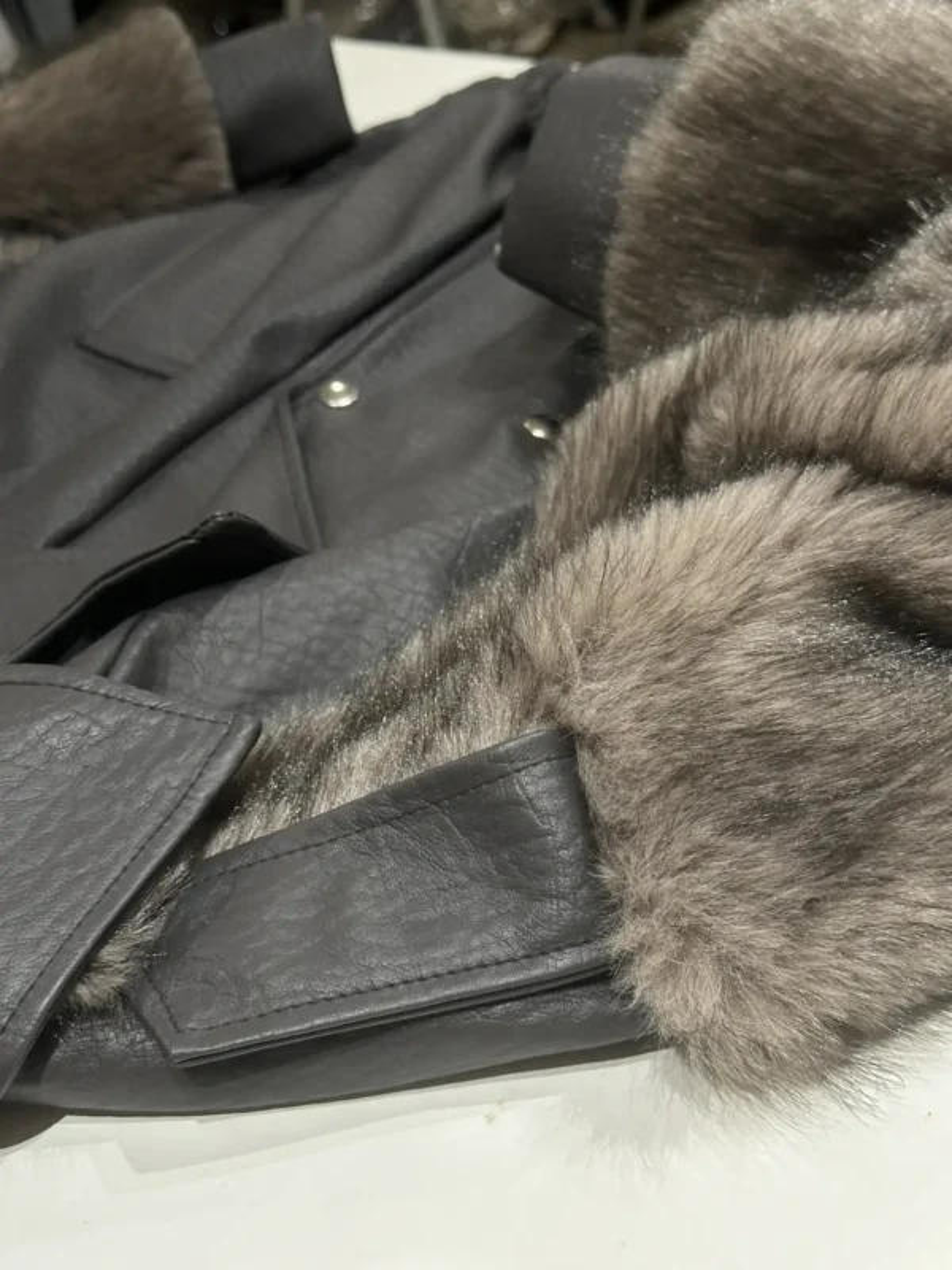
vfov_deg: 39.7
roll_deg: +10.7
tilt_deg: -33.0
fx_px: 1760
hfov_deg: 30.3
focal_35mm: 48
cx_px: 476
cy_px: 635
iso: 125
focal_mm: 6.86
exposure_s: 1/60
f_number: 1.78
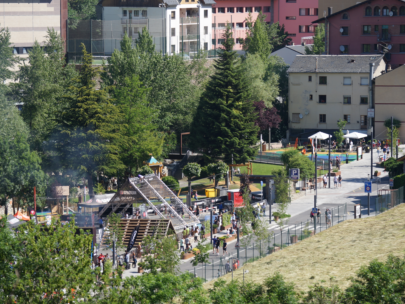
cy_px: 180
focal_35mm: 217
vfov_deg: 6.8
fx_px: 2539
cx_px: 170
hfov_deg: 9.1
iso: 100
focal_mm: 160
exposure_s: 1/250
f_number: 6.3
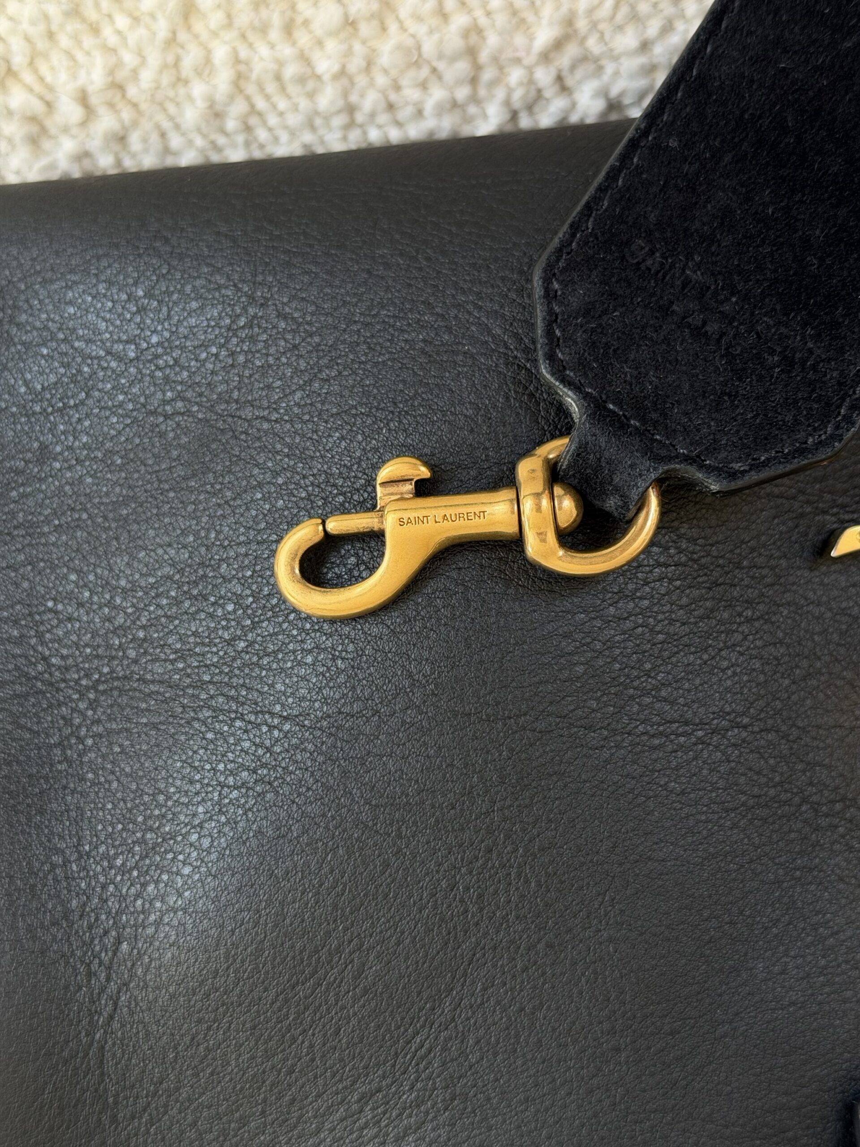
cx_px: 430
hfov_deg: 30.3
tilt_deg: -41.7
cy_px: 574
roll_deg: +3.1
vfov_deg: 39.7
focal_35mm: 48
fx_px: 1590
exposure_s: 1/121
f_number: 1.78
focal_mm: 6.76
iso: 80
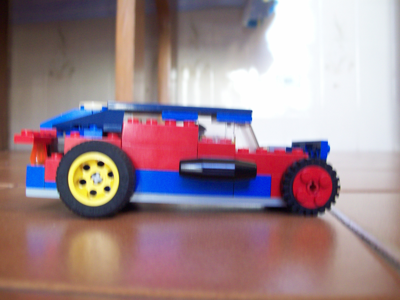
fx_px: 416
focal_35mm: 36
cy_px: 150
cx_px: 200
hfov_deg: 51.4
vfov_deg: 39.7
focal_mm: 6
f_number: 2.7
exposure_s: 1/27.4
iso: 160
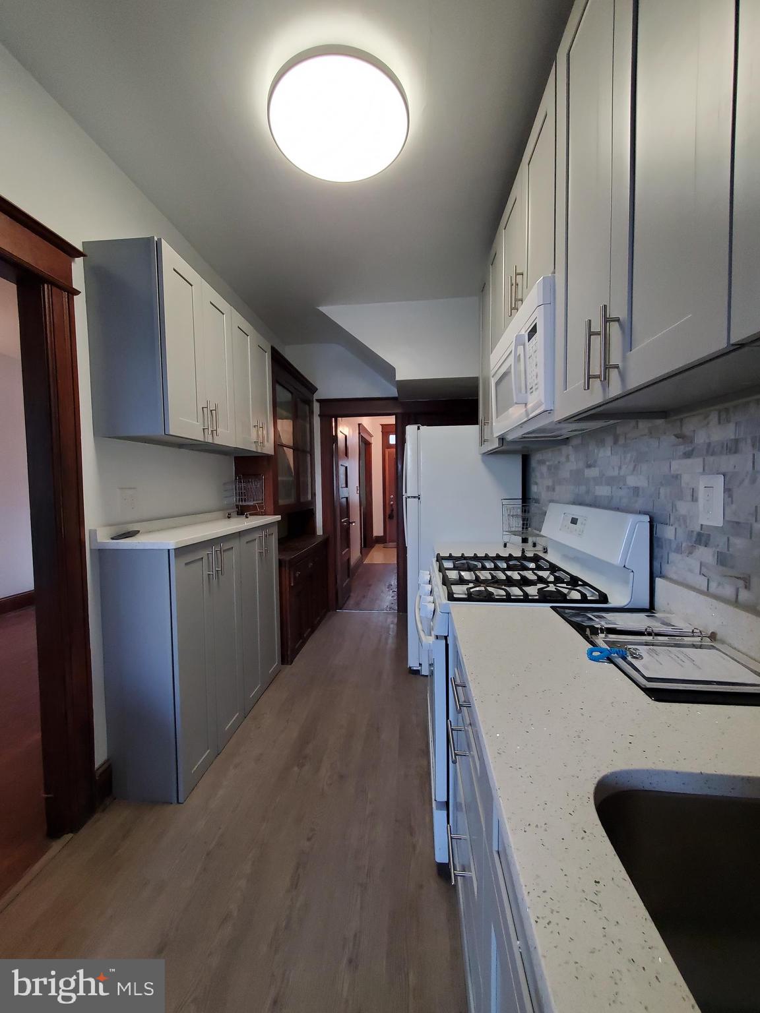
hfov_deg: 89.9
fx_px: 381
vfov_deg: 106.2
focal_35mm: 13
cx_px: 380
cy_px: 506
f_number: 2.2
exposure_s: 1/60
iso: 250
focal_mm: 1.8
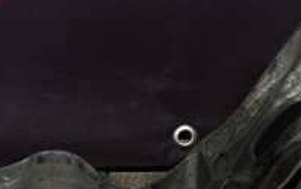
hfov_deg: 24.6
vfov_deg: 15.7
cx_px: 66
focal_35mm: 83
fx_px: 682
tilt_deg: -23.5
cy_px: 141
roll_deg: +1.1
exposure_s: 1/50
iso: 160
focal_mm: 6.76
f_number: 1.78
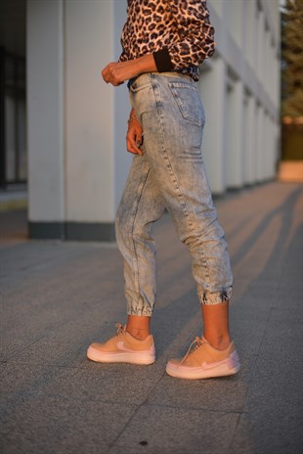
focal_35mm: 50
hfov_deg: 27.0
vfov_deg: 39.6
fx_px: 630
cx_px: 152
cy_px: 227
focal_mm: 50
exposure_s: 1/1600
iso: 160
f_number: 2
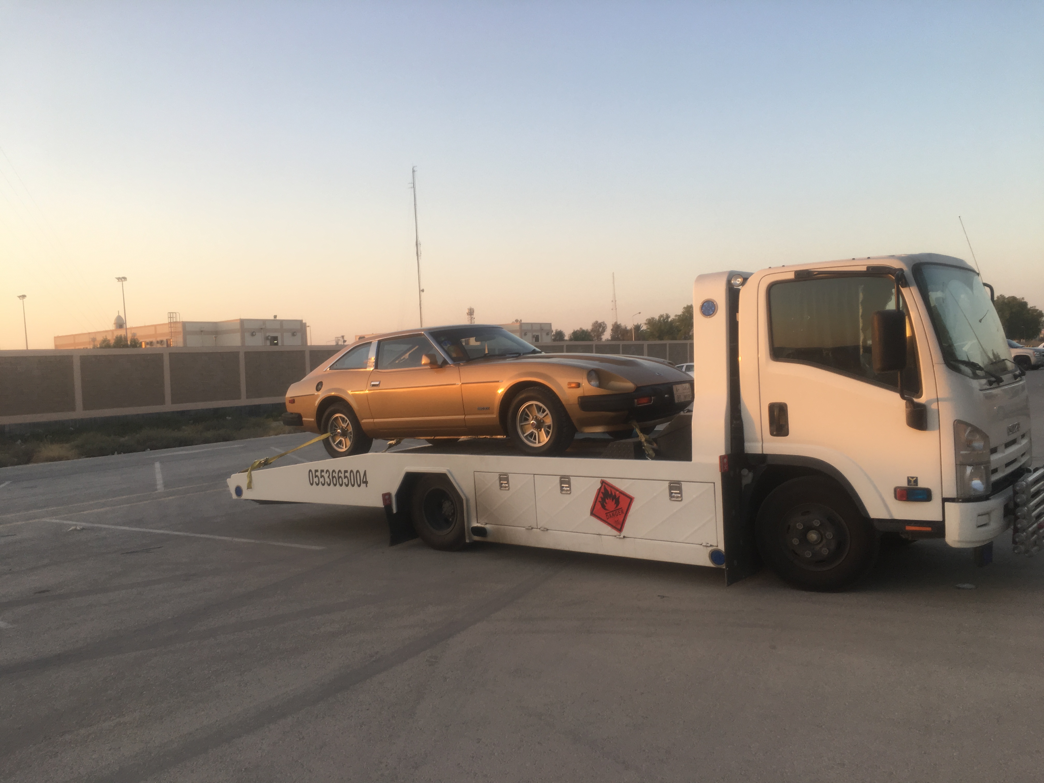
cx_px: 522
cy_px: 392
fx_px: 875
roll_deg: +3.0
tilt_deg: -1.1
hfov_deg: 61.7
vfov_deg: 48.2
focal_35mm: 29
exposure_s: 1/234
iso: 25
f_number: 2.2
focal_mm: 4.15
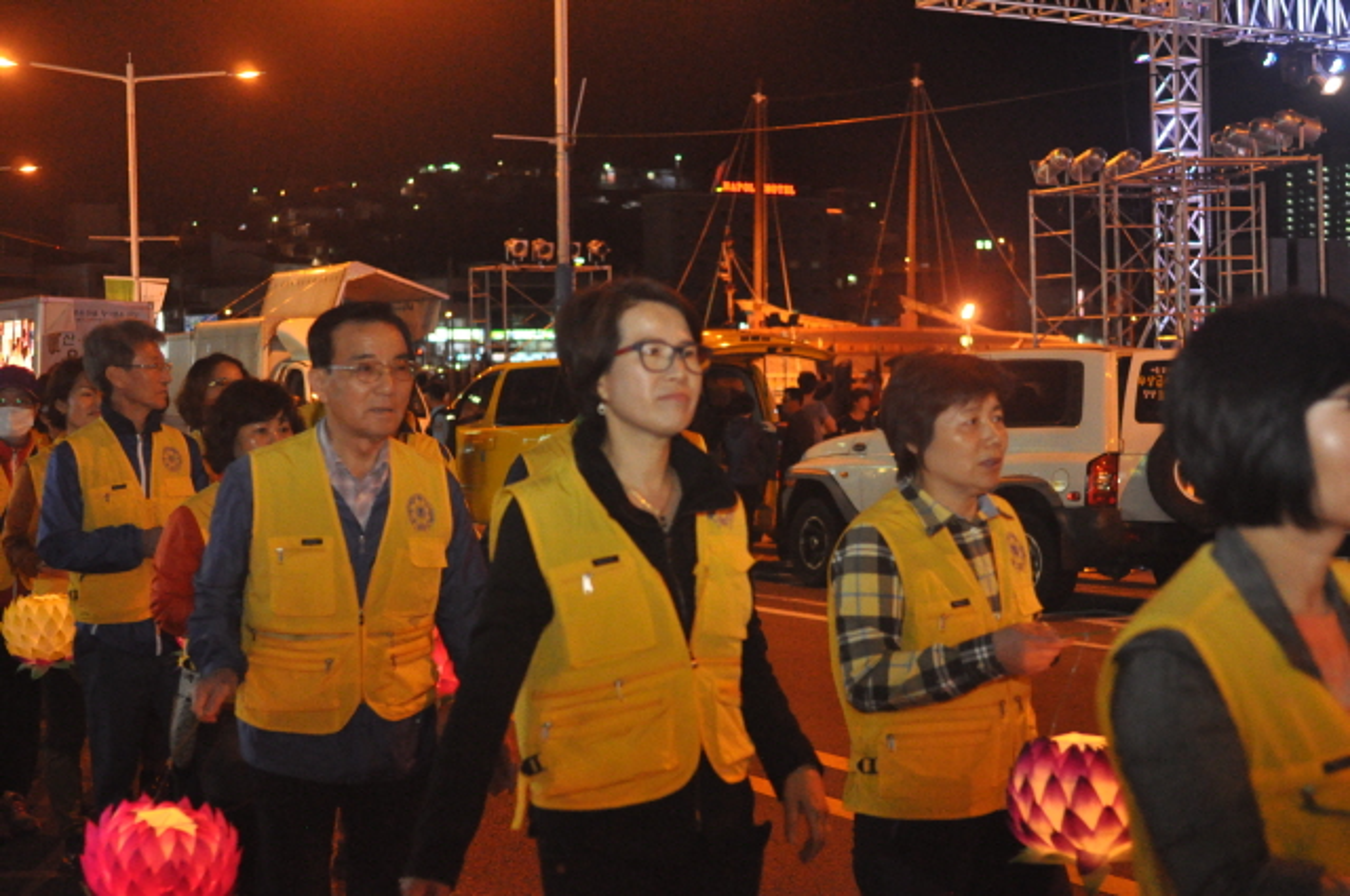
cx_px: 675
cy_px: 448
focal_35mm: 52
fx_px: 1966
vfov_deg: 25.7
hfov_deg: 37.9
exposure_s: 1/200
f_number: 3.2
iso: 3200
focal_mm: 35
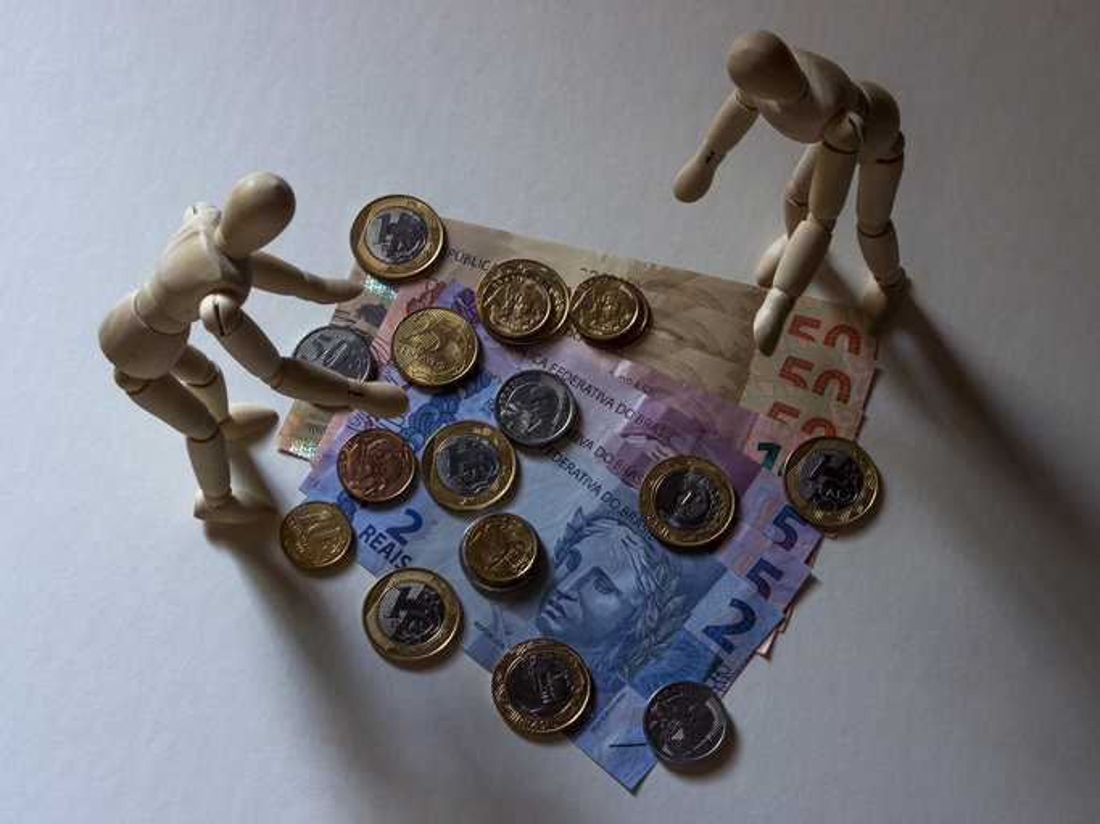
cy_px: 412
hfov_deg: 21.8
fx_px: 2859
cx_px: 550
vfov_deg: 16.4
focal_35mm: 90
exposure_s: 1.6
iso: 160
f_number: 11
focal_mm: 45
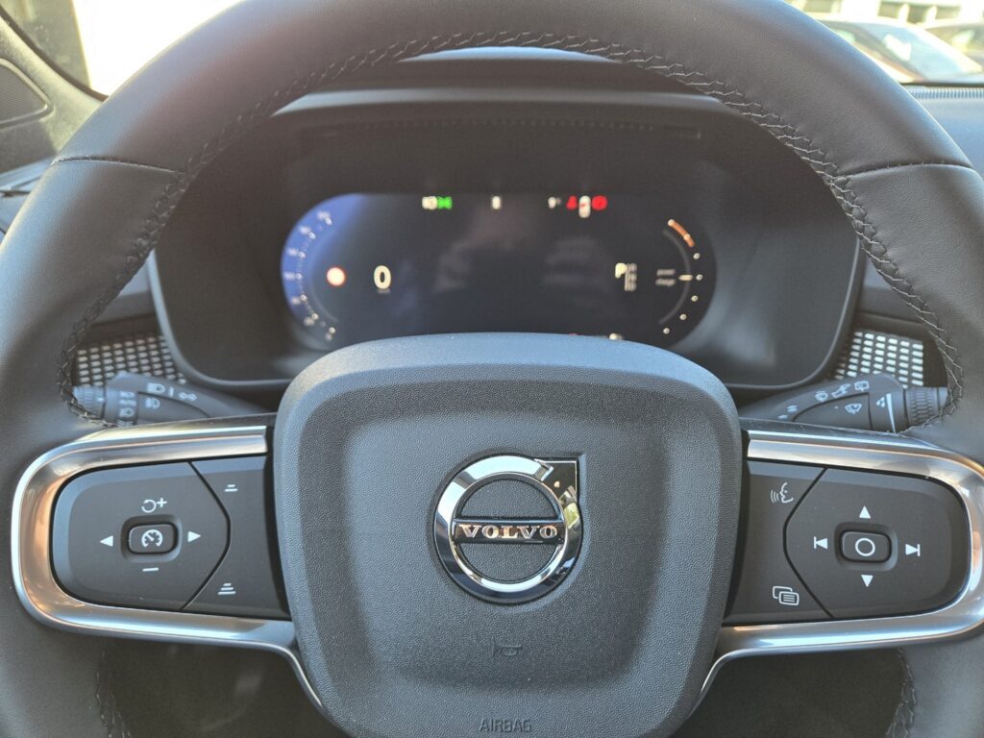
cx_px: 492
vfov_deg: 58.9
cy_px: 369
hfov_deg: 73.9
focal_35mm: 23
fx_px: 654
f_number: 1.8
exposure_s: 1/180
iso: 160
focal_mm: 5.4
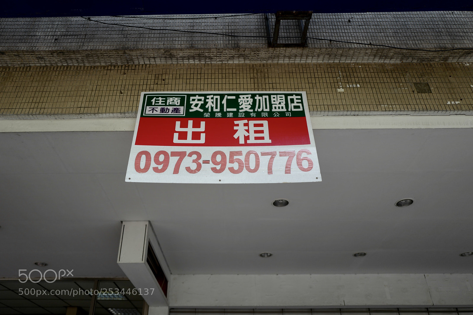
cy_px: 158
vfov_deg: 46.4
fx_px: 368
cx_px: 236
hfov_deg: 65.5
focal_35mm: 28
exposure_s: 1/1000
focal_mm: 28
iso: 100
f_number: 1.7
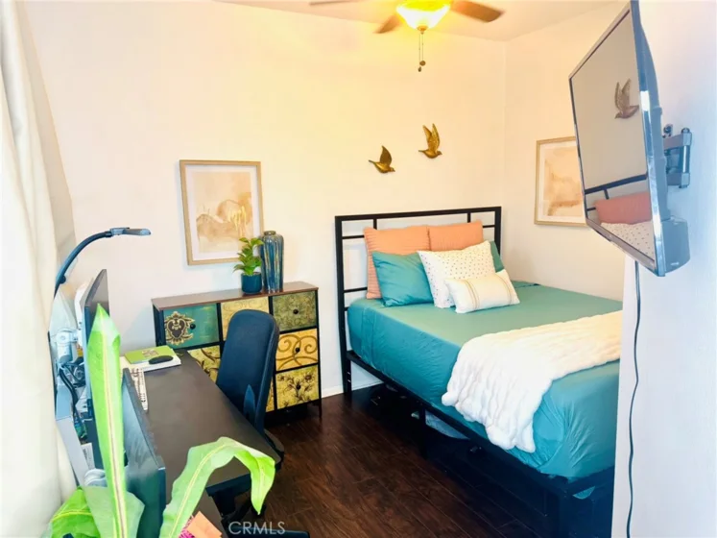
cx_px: 358
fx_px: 497
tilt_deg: -10.0
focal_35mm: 24
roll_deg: +1.6
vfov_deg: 56.8
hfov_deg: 71.6
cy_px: 269
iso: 200
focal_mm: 6.76
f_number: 1.78
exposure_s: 1/60
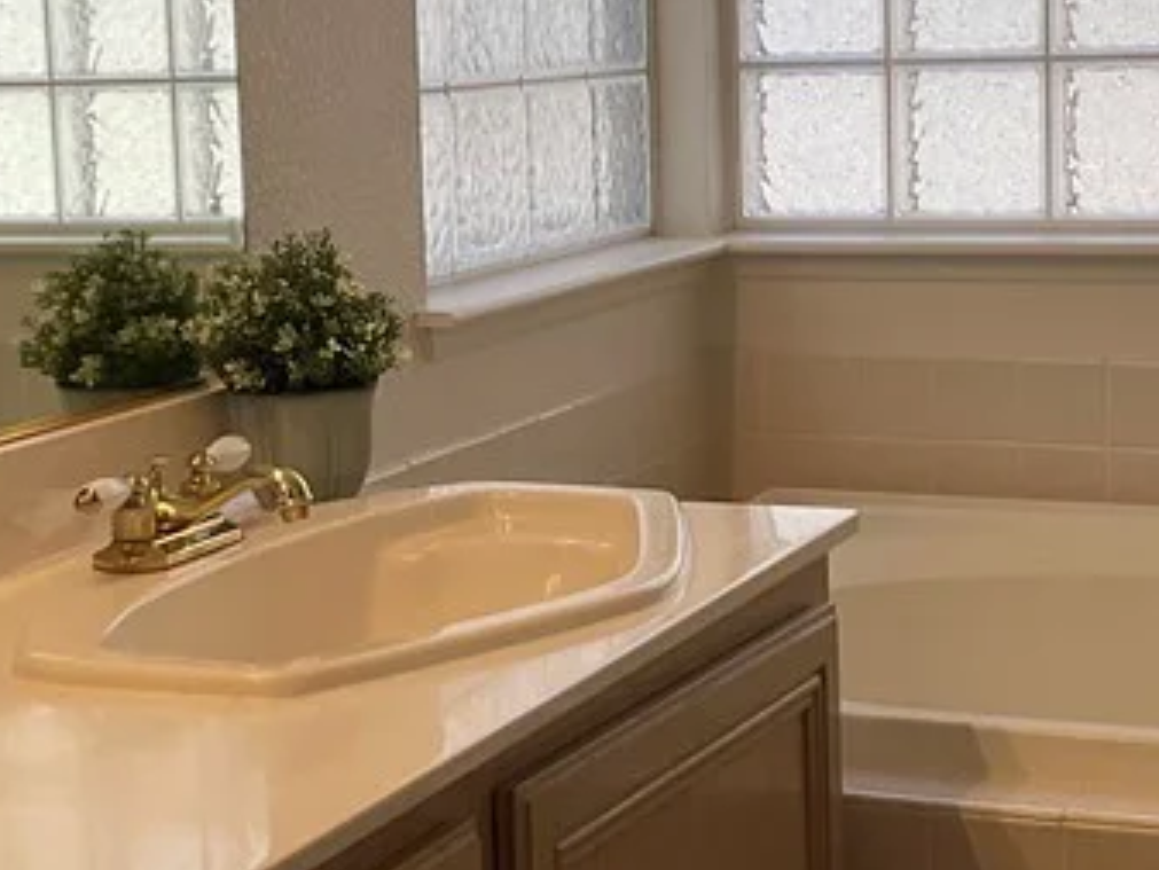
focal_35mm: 88
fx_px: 2947
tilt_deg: -6.7
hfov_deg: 22.2
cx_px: 567
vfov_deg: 16.8
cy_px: 327
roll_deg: +1.2
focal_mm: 3
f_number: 1.8
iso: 32
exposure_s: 1/120
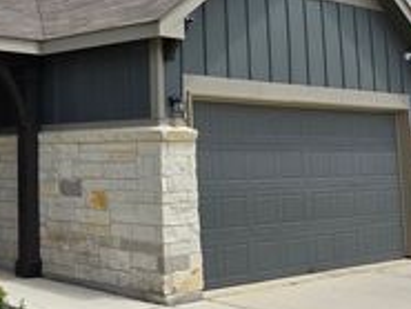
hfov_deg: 29.2
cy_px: 57
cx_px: 2
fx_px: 737
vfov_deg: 23.3
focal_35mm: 62
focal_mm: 5.4
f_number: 1.8
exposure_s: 1/1695
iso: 25
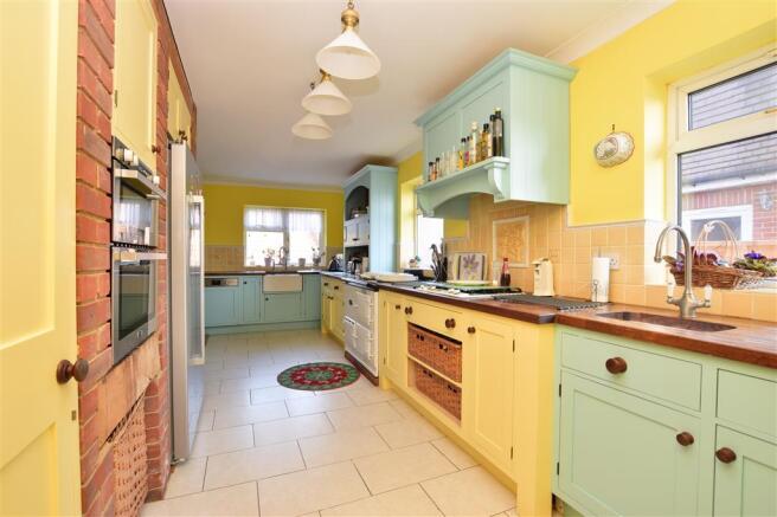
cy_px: 258
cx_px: 388
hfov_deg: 100.4
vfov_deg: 77.3
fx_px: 324
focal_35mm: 15
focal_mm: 10
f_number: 9
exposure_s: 1/25
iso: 250
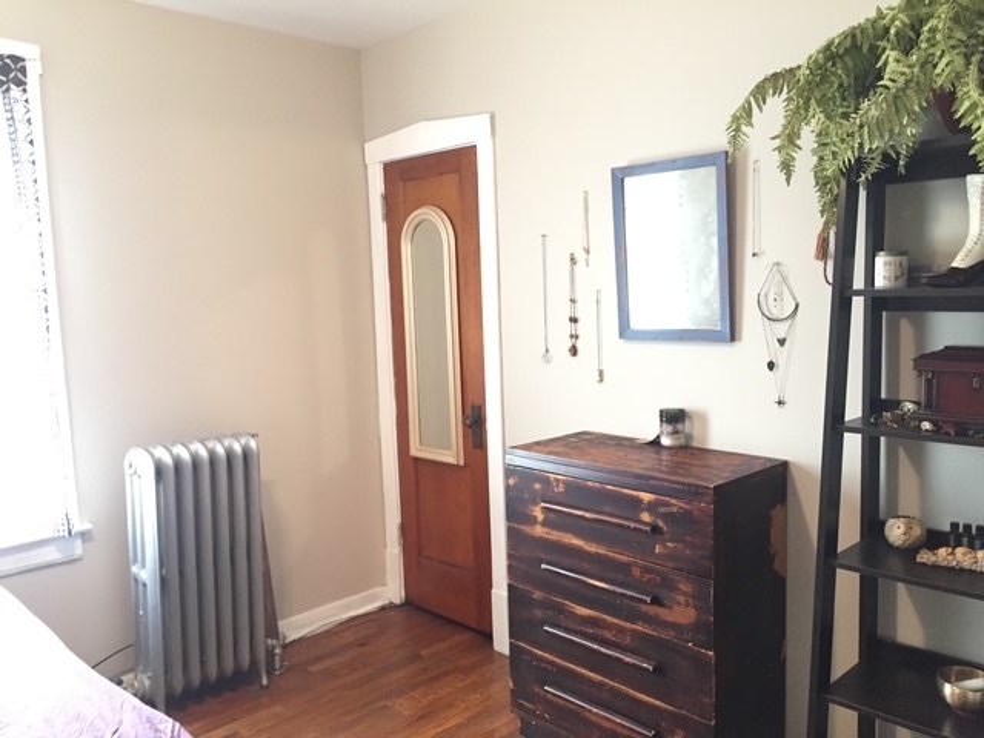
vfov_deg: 48.2
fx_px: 824
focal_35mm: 29
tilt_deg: -7.0
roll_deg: +2.2
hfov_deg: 61.7
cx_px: 492
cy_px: 369
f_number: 2.2
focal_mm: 4.15
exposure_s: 1/17
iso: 250
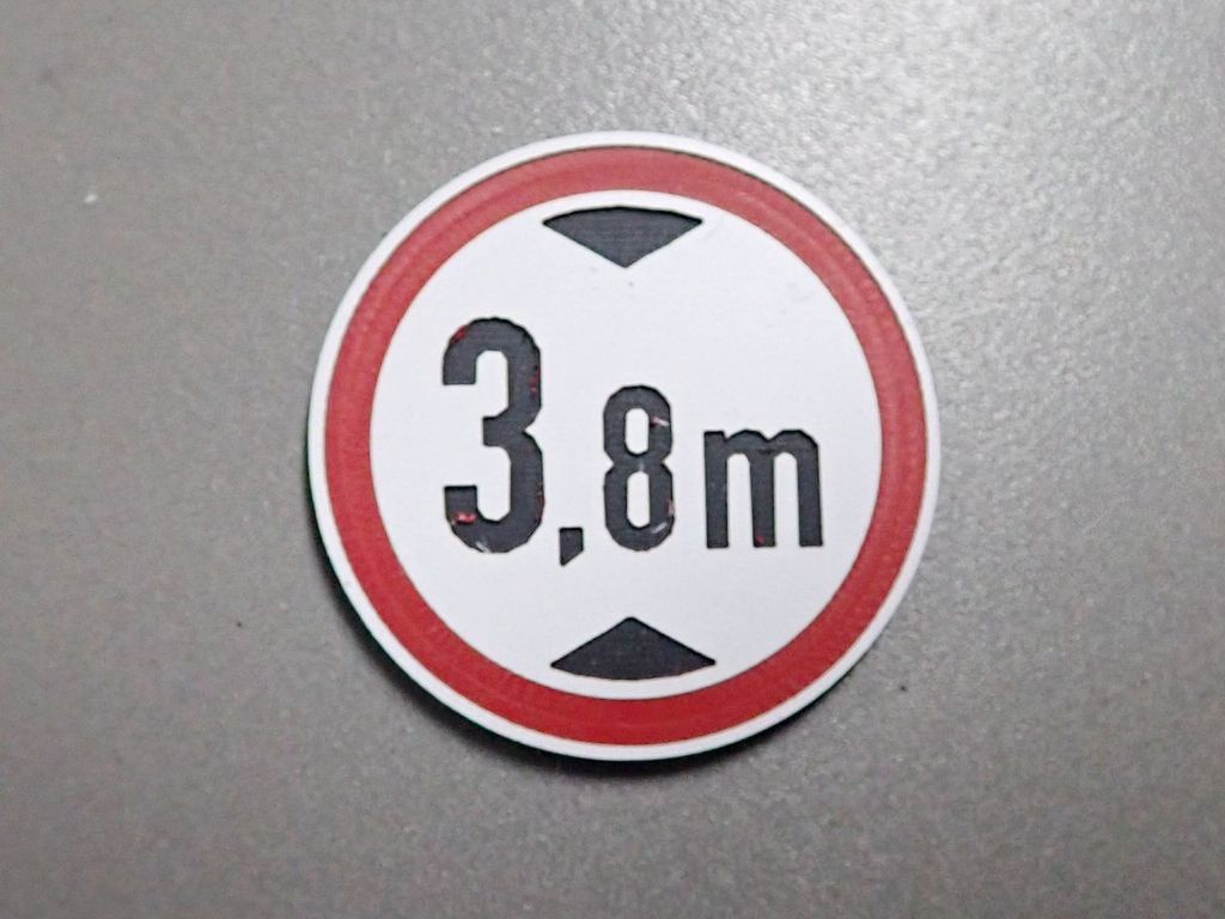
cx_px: 612
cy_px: 460
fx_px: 1062
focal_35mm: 30
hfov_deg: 60.0
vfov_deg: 46.8
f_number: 2.3
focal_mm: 5.5
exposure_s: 1/160
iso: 640
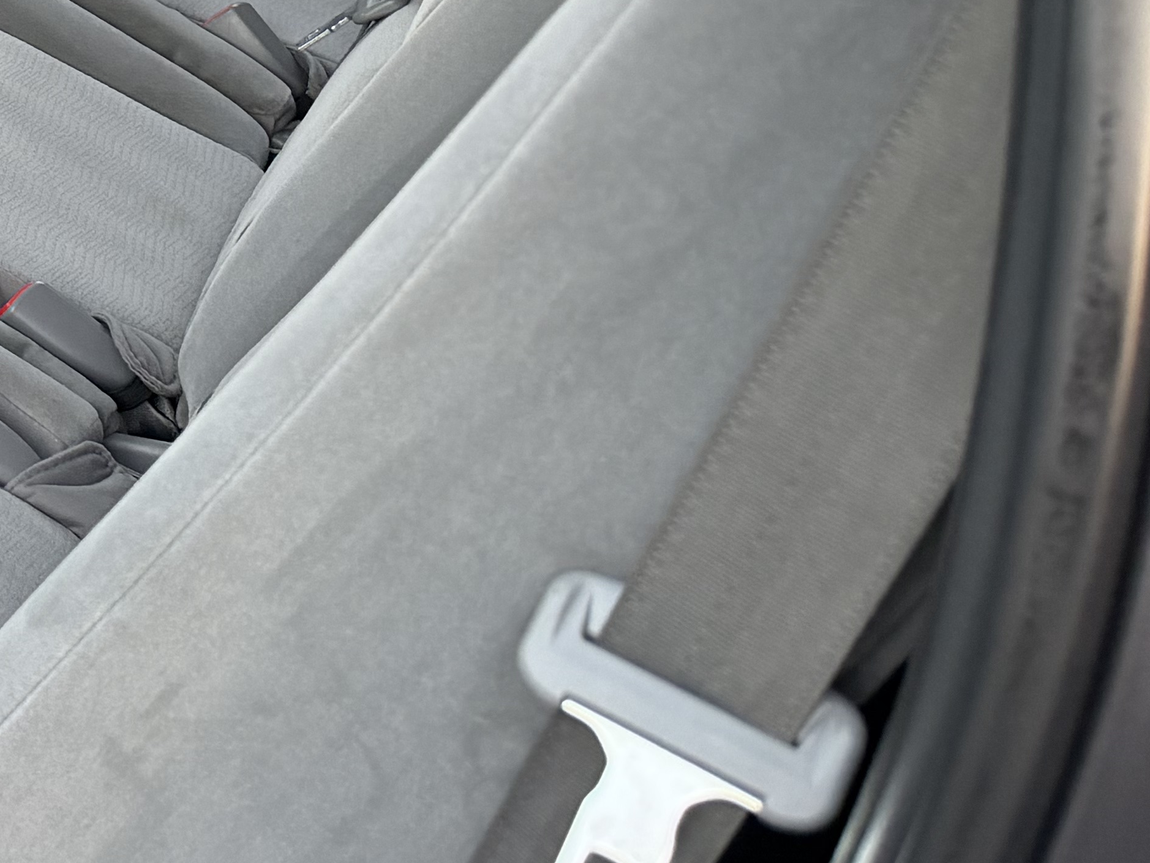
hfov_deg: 22.4
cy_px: -193
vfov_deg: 19.0
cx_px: -535
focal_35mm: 73
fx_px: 2425
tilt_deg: -18.9
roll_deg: -9.5
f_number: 1.78
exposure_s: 1/70
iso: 200
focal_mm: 6.76
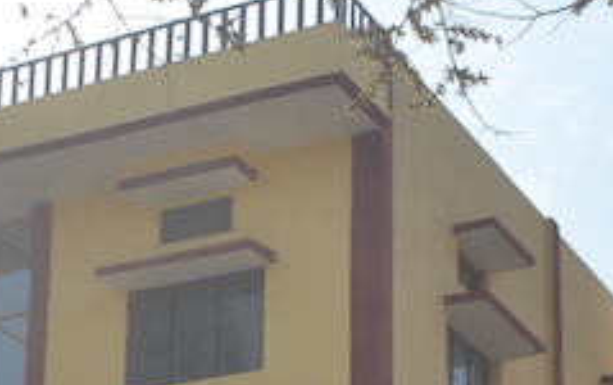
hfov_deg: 17.9
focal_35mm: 115
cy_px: 674
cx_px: 74
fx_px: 1923
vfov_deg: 10.8
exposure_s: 1/200
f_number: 9
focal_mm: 18
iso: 100
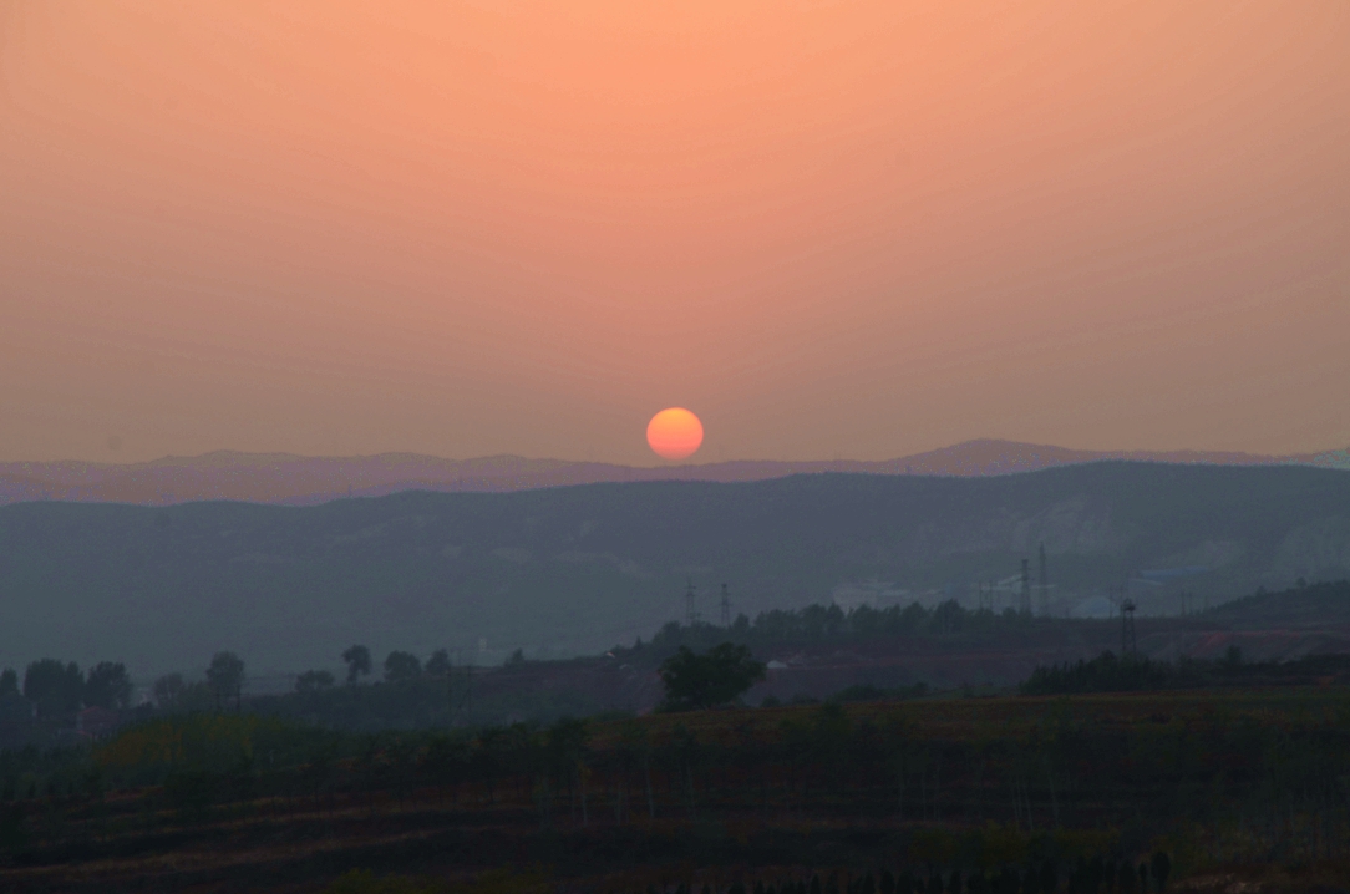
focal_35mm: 158
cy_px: 447
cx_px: 675
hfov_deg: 13.1
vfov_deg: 8.7
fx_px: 5894
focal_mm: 105
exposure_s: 1/13
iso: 100
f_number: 10
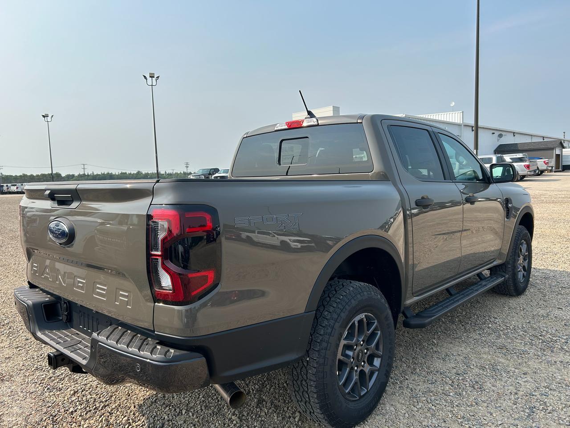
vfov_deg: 53.1
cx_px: 285
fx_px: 428
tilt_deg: -4.4
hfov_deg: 67.3
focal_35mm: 26
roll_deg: +2.6
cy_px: 214
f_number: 1.5
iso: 50
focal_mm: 5.7
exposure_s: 1/3831
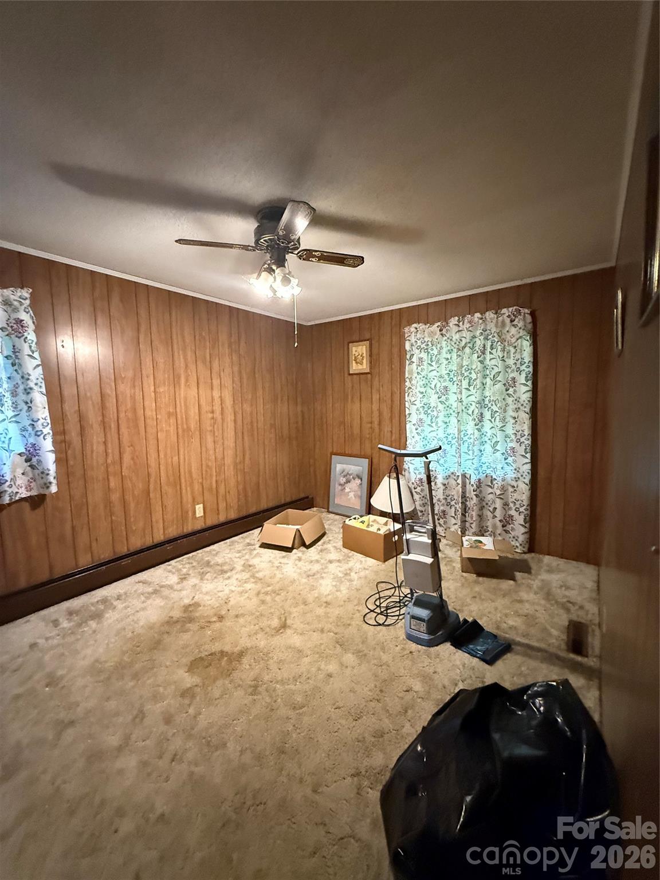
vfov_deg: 102.1
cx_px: 330
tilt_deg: -6.1
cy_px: 440
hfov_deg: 85.7
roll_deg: -0.9
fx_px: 356
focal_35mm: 14
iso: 1000
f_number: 2.2
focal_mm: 2.22
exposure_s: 1/60
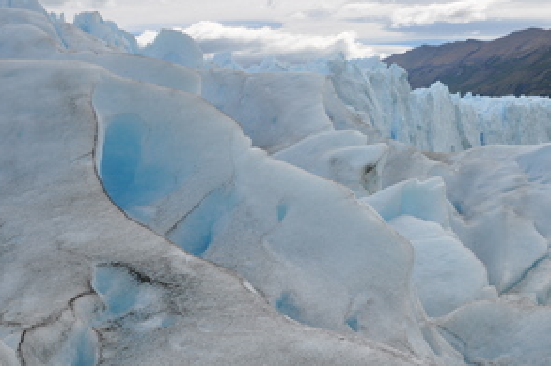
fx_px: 688
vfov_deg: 29.7
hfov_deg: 43.1
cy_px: 137
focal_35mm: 45
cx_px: 359
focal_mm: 22
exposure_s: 1/640
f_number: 13
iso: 400
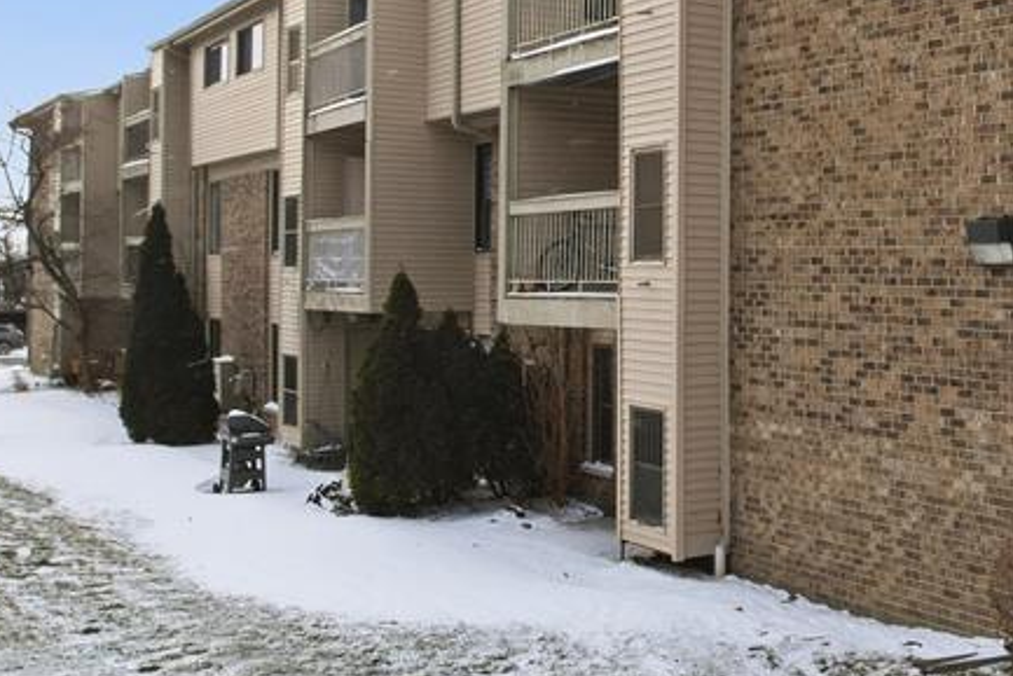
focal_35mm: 52
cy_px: 248
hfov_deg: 35.1
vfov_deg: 25.9
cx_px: 978
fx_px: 1464
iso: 130
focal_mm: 8.4
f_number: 2.8
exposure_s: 1/400
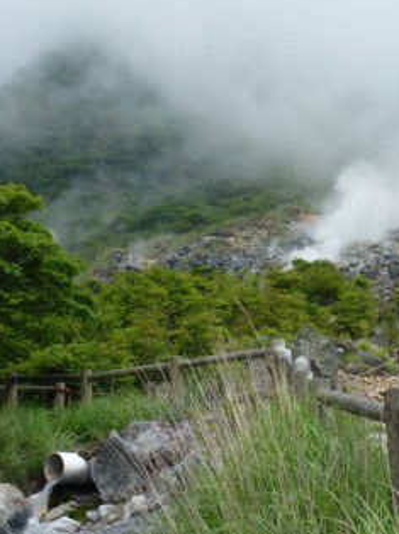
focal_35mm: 56
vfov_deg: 34.4
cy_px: 248
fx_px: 862
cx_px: 163
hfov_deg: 26.0
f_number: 3.8
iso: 100
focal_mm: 6.8
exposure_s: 1/400
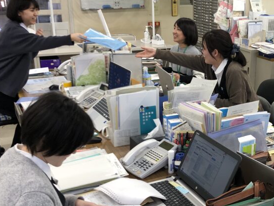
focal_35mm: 52
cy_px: 129
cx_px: 202
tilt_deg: -19.9
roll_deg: -0.8
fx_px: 412
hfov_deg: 36.0
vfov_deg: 28.0
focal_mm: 4
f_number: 1.8
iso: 25
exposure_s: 1/30
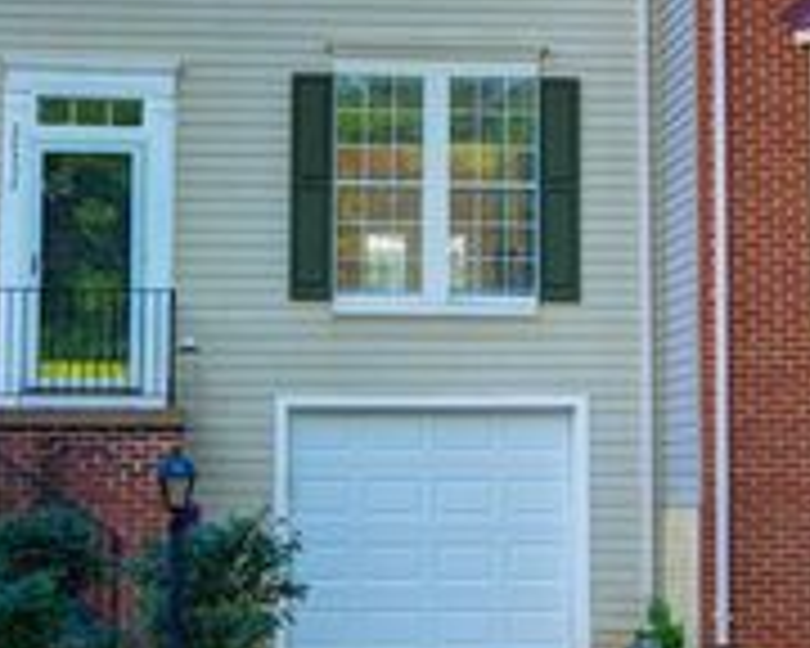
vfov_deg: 22.3
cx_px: 310
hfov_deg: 27.8
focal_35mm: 68
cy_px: 158
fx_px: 1630
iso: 100
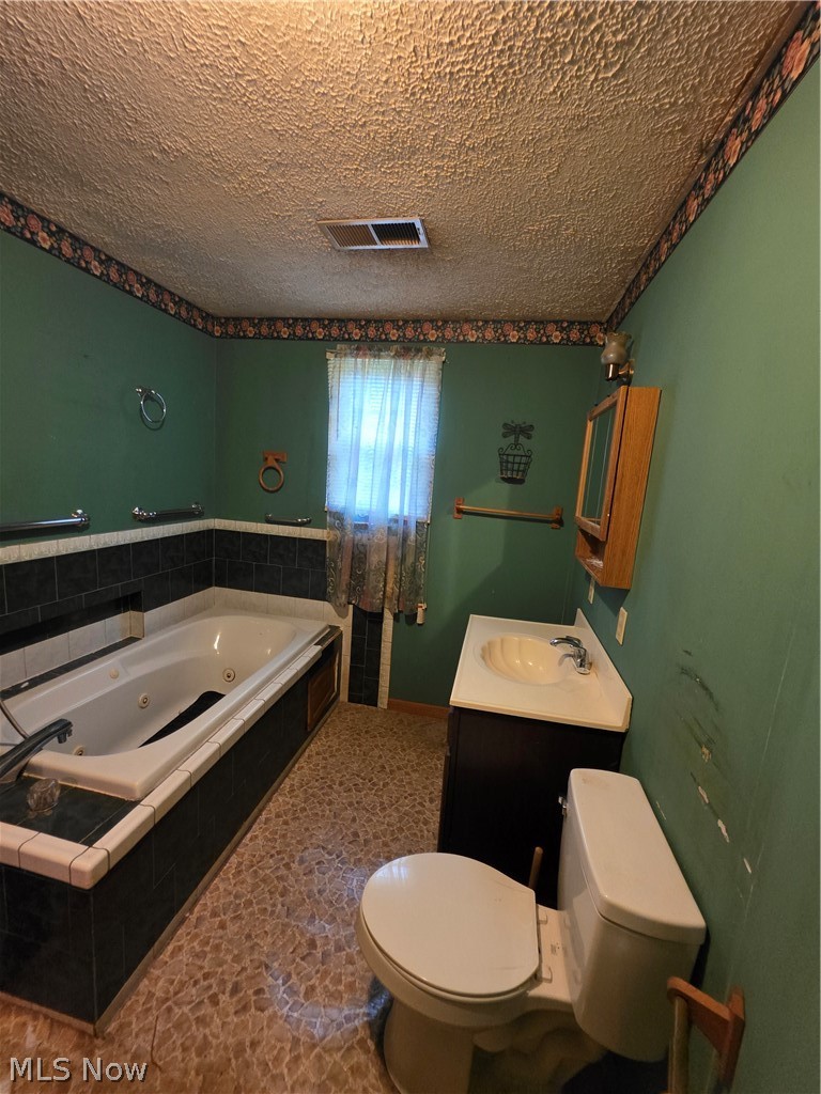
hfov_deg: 89.9
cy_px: 547
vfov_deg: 106.2
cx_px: 410
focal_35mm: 13
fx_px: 411
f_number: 1.9
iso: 1000
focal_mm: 2.2
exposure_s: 1/60
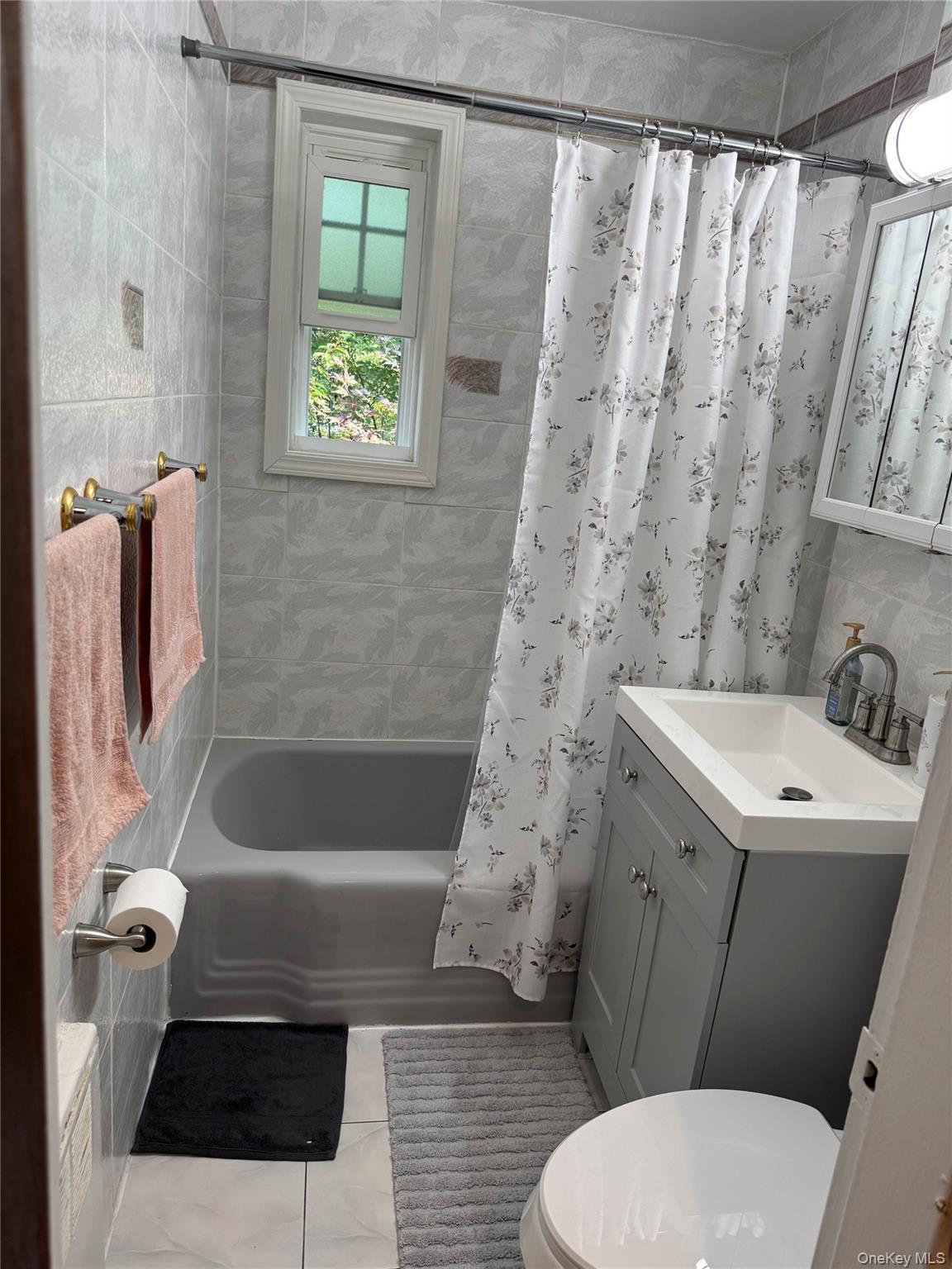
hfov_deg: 56.8
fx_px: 880
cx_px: 476
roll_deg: -6.0
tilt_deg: -14.3
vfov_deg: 71.6
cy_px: 634
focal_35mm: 24
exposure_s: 1/120
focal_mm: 6.76
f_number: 1.78
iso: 125
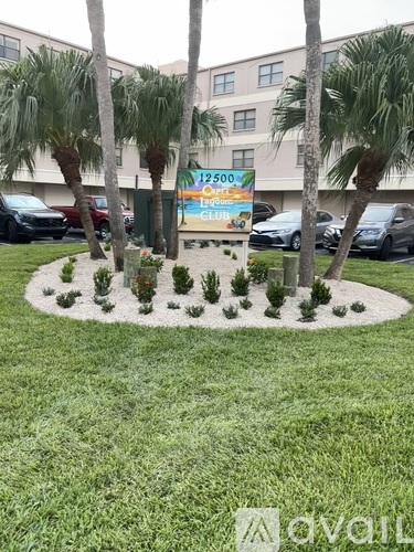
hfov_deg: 53.1
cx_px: 207
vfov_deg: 67.3
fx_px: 415
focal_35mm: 26
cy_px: 276
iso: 40
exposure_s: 1/229
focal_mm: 5.96
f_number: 1.6
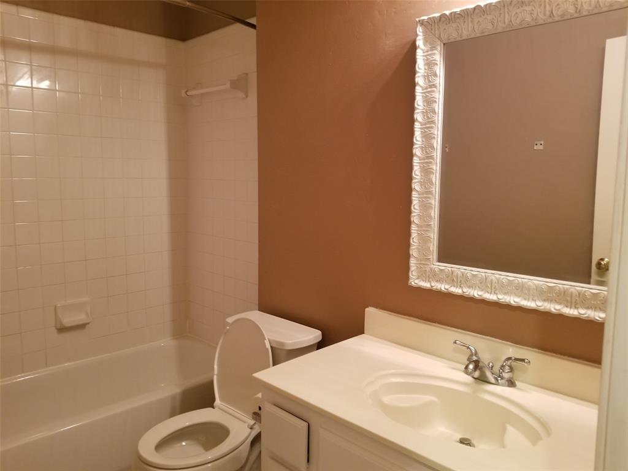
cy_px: 236
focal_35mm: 26
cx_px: 314
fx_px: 472
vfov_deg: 53.1
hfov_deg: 67.3
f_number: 1.7
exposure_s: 1/13
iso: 200
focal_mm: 4.25
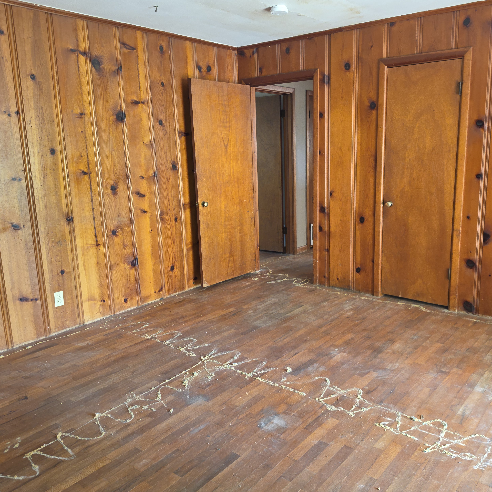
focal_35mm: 28
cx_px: 275
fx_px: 450
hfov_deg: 57.1
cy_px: 245
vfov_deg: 57.3
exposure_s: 1/12
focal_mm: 6.5
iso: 100
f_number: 1.4
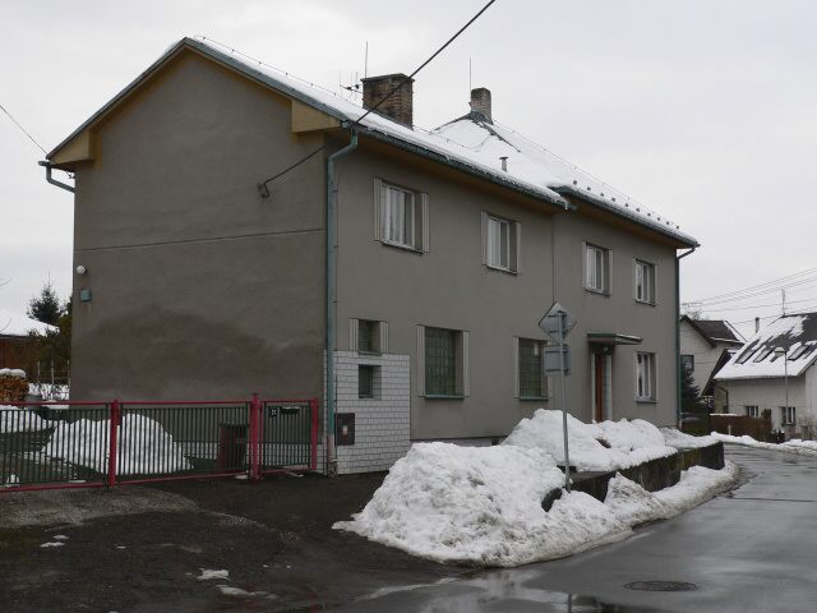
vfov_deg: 29.1
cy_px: 306
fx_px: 1180
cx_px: 408
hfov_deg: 38.2
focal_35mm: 50
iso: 80
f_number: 4
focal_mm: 8.3
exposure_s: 1/400
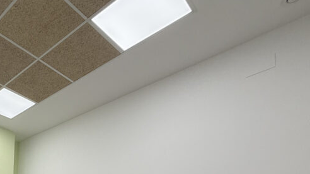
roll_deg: -2.1
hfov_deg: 51.2
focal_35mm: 31
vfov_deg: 29.7
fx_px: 255
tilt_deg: +2.8
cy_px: 230
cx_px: 5
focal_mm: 2.22
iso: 100
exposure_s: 1/100
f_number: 2.2
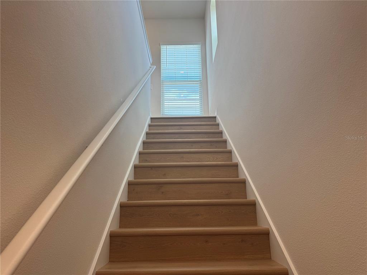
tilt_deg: +13.8
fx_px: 254
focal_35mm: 24
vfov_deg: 56.8
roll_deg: +1.2
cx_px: 184
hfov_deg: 71.6
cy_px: 138
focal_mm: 6.76
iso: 100
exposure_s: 1/130
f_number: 1.78
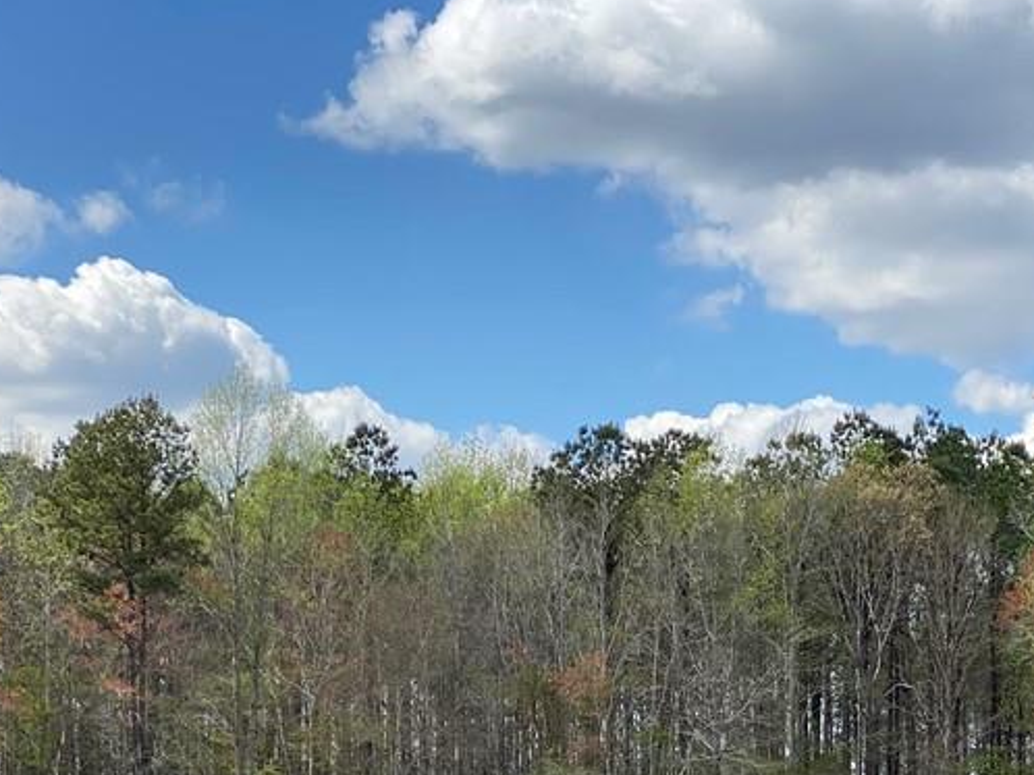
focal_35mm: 107
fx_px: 3195
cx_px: 733
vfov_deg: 13.6
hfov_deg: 18.3
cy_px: 765
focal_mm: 6
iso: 20
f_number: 2
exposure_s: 1/1261
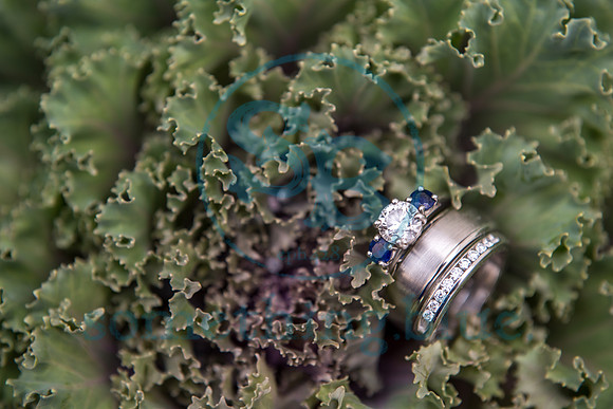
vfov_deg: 19.5
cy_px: 204
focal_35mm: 70
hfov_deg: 28.8
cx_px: 306
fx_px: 1192
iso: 200
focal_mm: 70
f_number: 4.5
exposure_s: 1/160
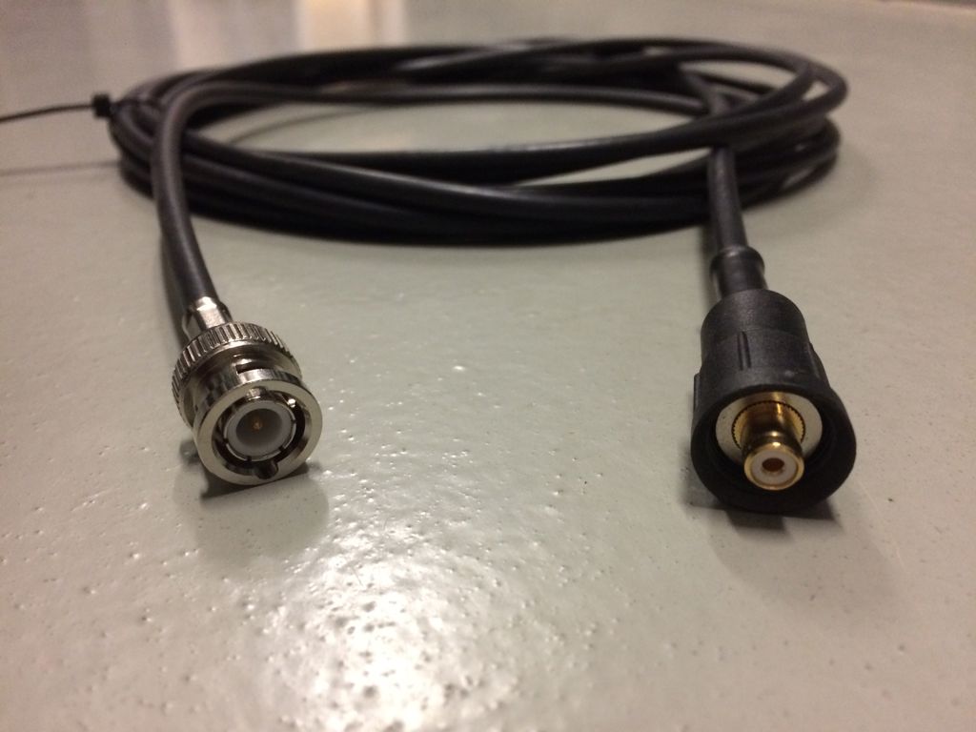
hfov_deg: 61.7
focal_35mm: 29
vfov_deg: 48.2
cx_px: 488
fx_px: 818
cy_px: 366
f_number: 2.2
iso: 250
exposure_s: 1/17
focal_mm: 4.15
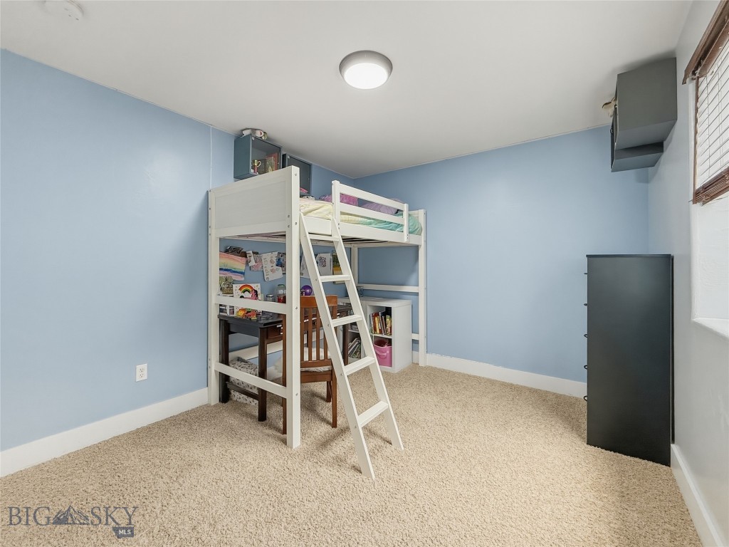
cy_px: 274
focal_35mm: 14
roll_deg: +0.6
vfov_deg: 85.7
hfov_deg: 102.1
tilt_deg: -1.4
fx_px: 295
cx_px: 364
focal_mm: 2.2
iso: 250
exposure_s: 1/60
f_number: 2.2
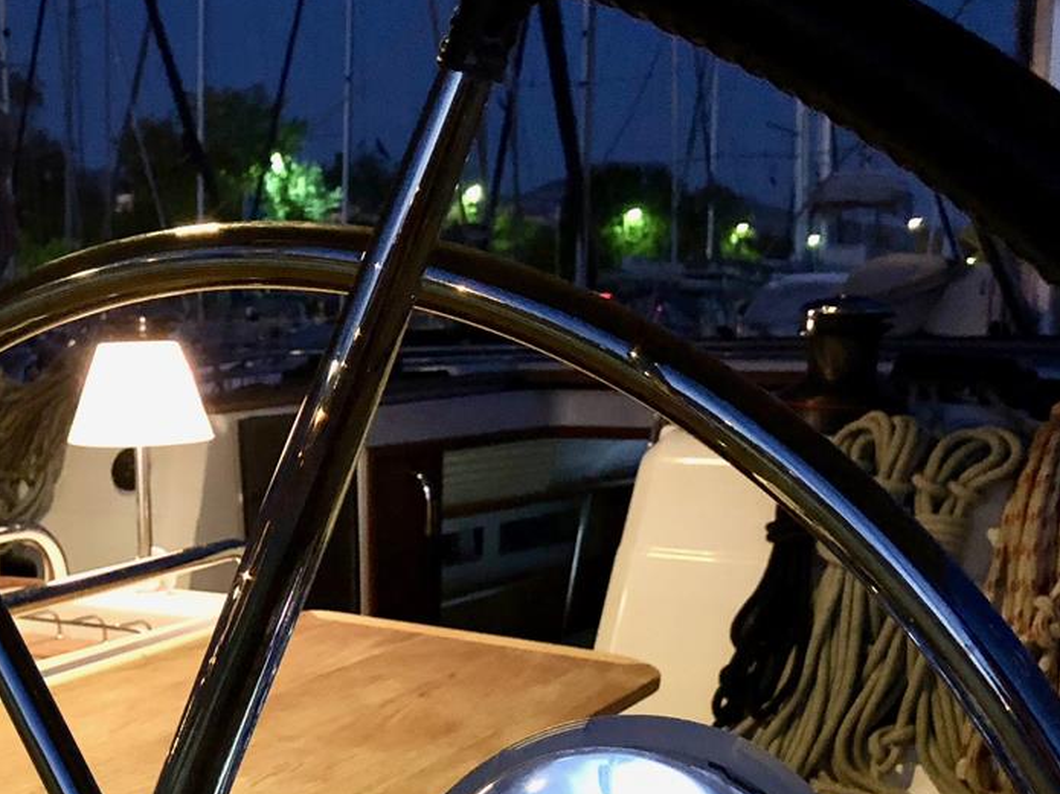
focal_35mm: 58
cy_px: 585
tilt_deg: -7.3
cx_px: 183
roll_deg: +1.1
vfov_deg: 25.0
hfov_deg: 32.2
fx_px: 1776
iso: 160
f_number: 1.8
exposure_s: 1/4
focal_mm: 4
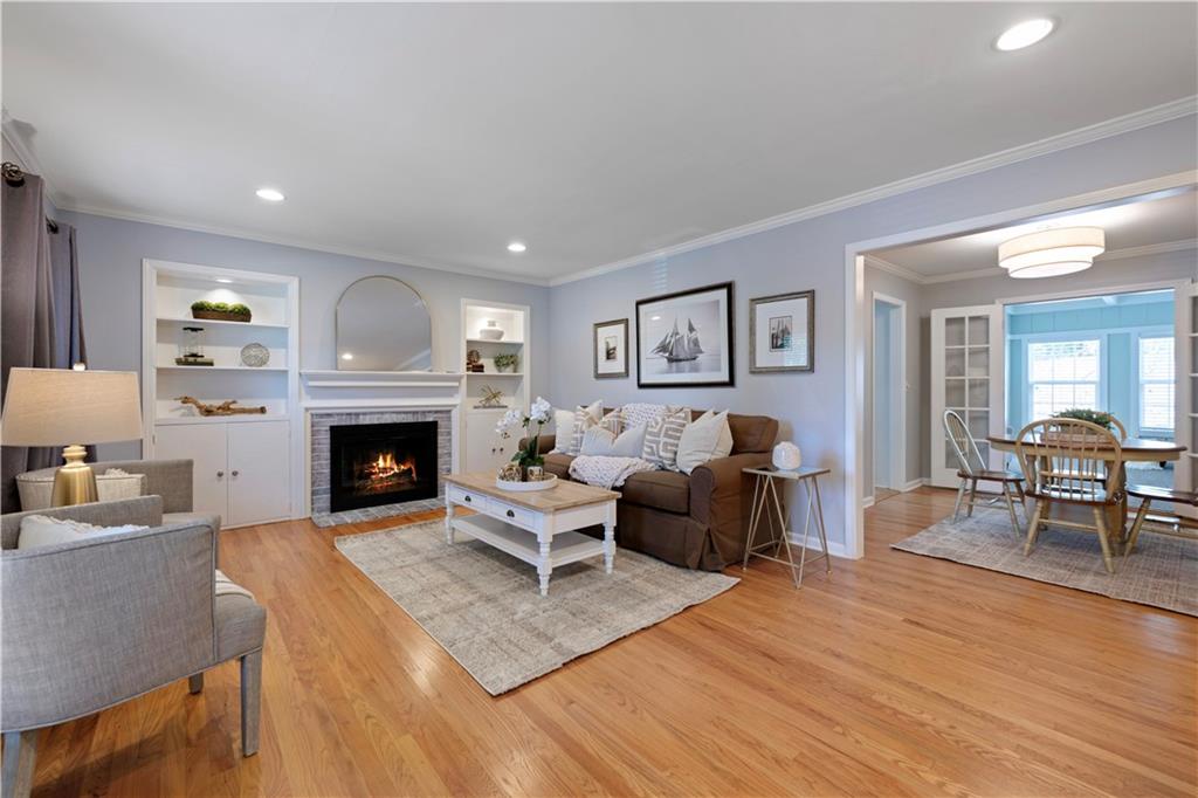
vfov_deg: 77.3
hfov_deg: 100.4
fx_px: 499
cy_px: 399
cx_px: 599
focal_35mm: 15
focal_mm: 15
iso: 100
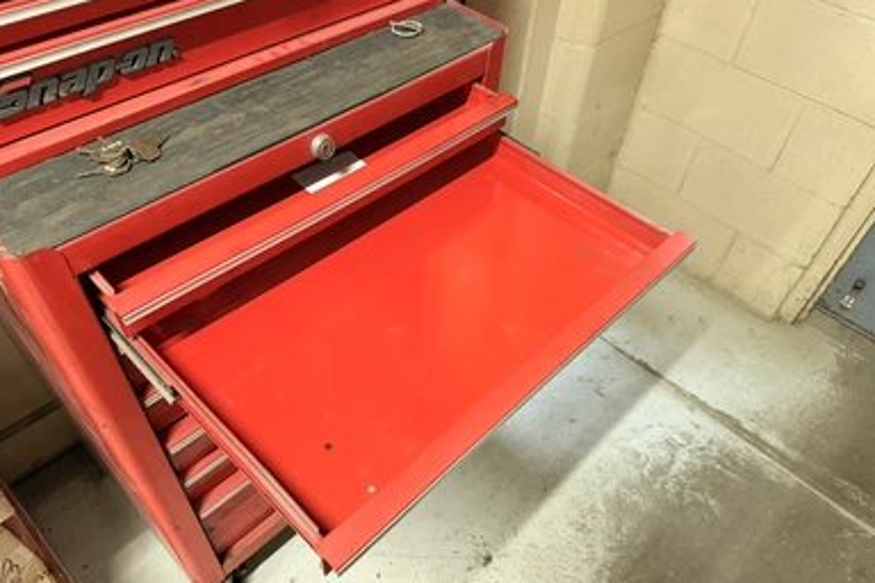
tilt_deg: -47.6
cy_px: 323
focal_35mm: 26
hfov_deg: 69.4
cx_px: 447
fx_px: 632
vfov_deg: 49.5
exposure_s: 1/60
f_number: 1.78
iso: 640
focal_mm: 6.76
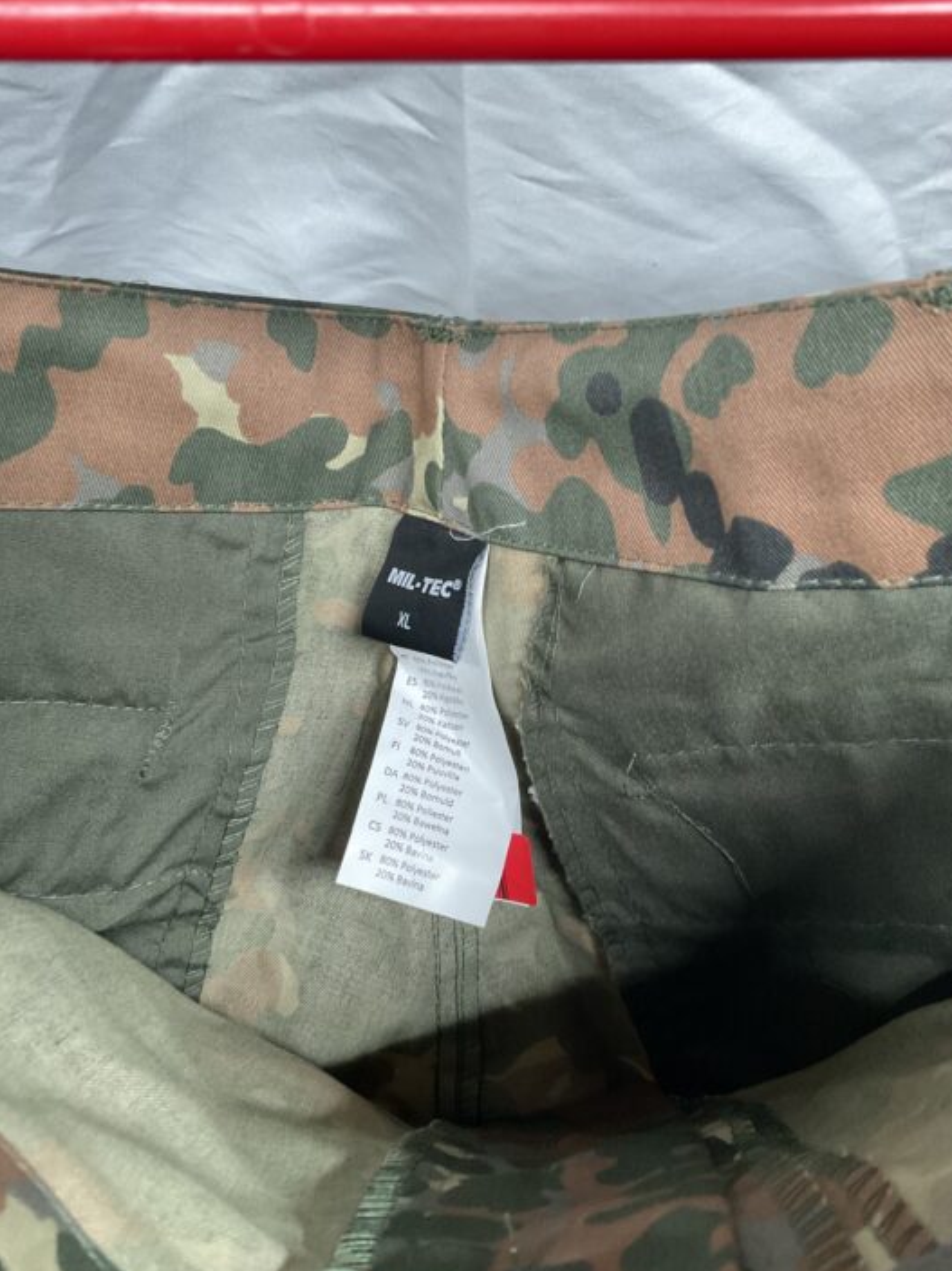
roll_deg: -2.1
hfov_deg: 42.9
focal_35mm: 33
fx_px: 1210
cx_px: 509
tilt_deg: -39.7
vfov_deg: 55.4
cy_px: 620
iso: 250
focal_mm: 3
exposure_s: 1/60
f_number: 1.8
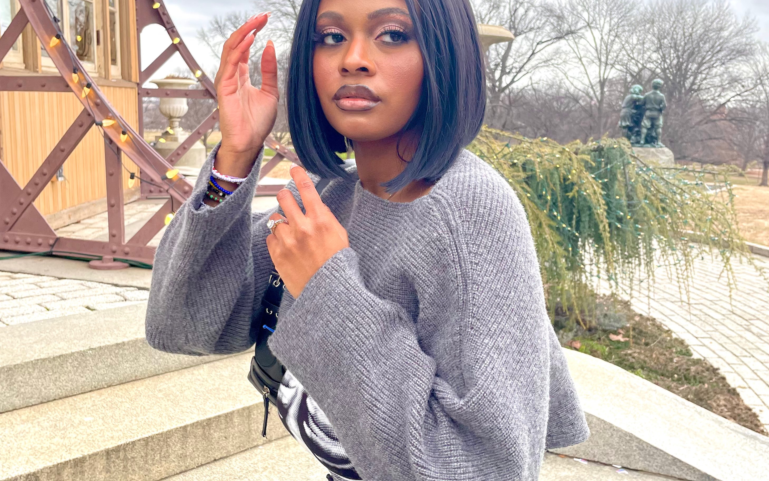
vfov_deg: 33.6
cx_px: 394
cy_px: 222
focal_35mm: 38
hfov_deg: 51.5
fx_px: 796
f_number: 1.6
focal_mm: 4.2
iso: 32
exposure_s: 1/447
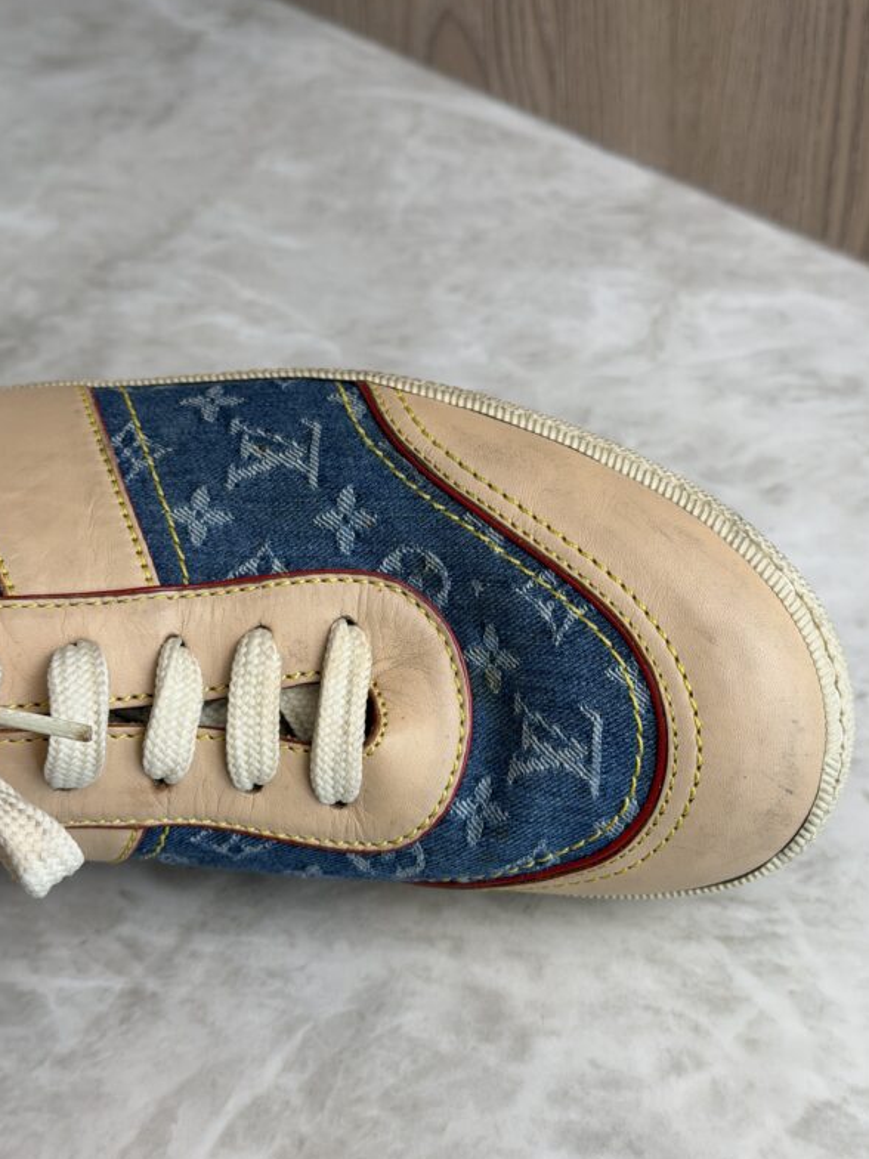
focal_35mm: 49
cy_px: 575
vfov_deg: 38.9
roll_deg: +5.8
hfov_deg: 29.7
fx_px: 1640
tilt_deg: -44.8
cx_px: 432
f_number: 1.78
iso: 50
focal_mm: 6.76
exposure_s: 1/181
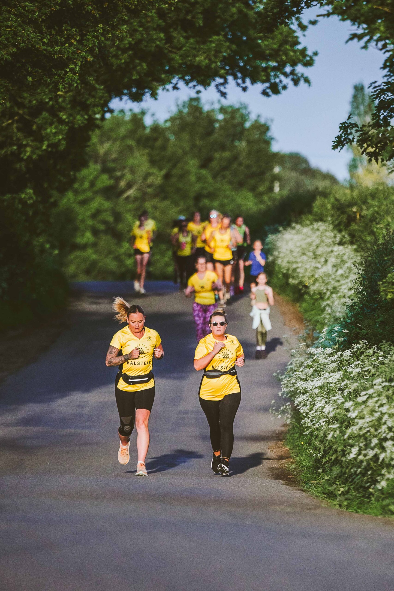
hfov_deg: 5.0
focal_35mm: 277
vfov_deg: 7.4
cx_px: 197
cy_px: 296
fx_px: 4546
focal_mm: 185
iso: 500
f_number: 2.8
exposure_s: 1/8000
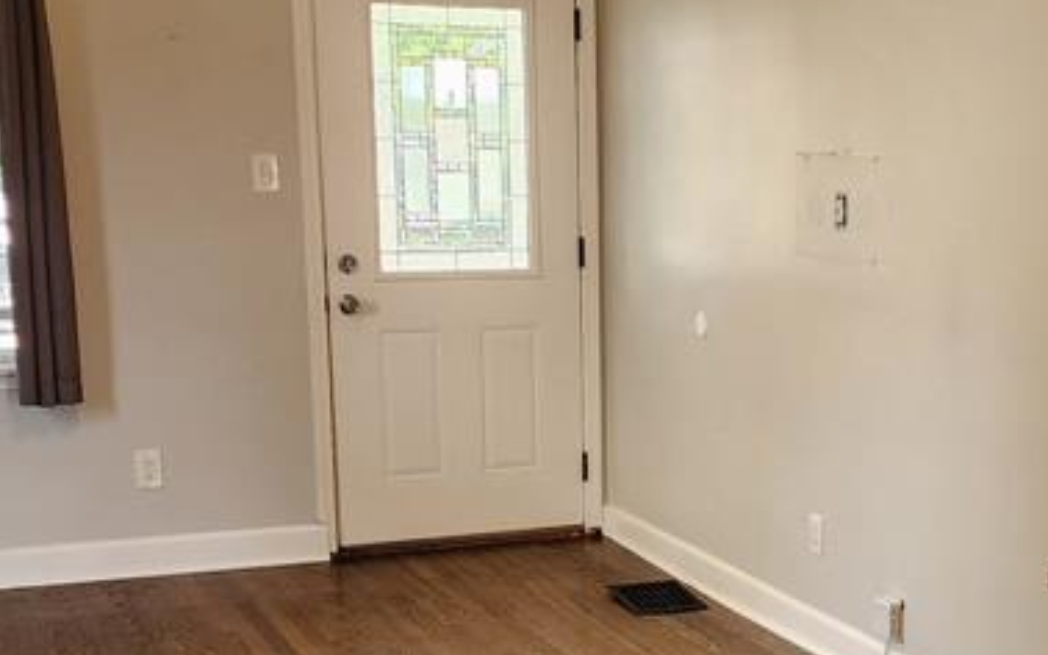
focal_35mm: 66
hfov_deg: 30.5
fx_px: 1884
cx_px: 796
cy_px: 511
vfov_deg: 19.5
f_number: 1.8
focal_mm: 6.4
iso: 160
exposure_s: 1/120
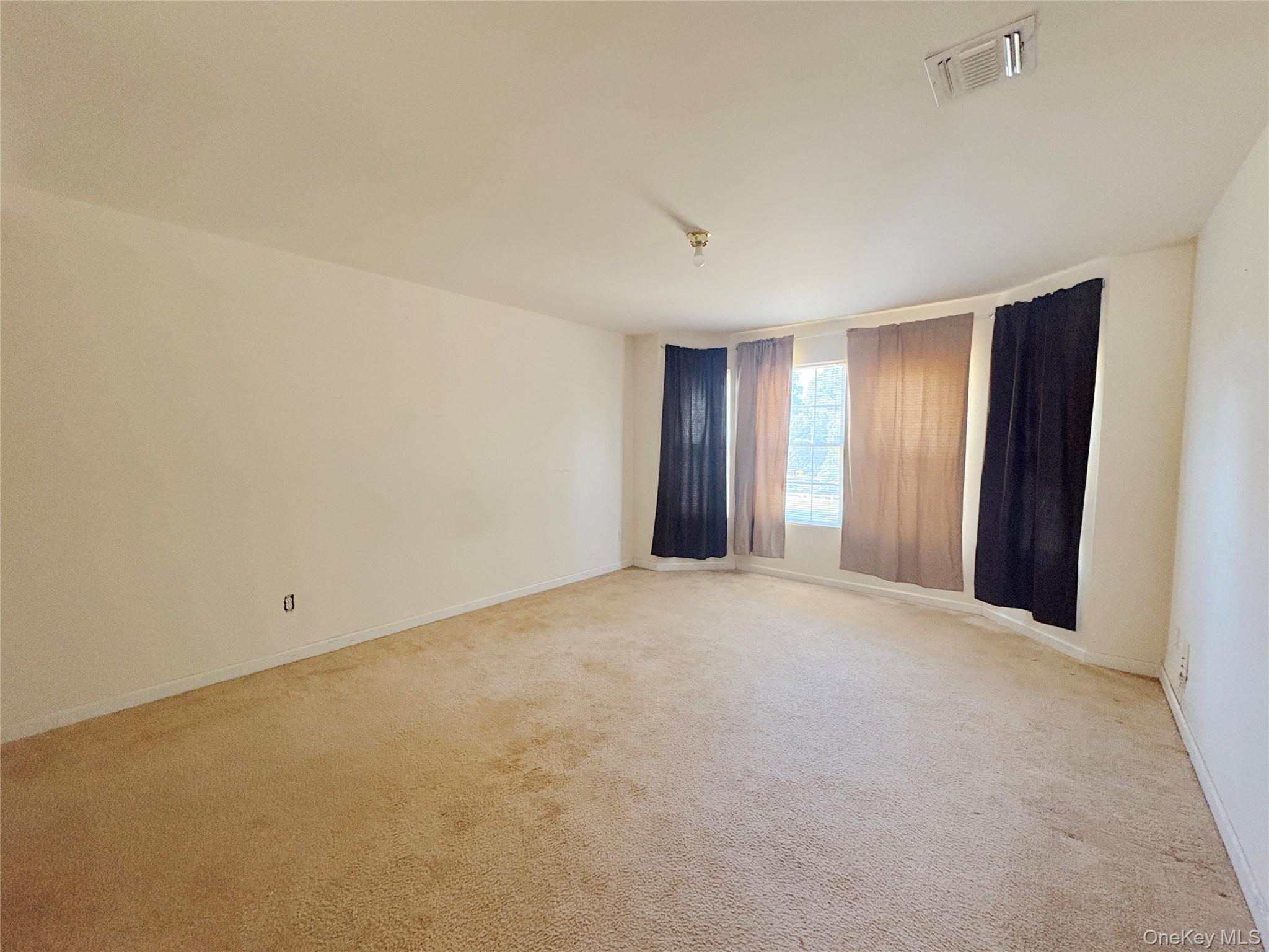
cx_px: 634
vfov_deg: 85.7
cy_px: 476
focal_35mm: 14
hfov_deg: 102.1
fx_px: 513
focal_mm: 2.22
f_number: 2.2
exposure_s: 1/60
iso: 500
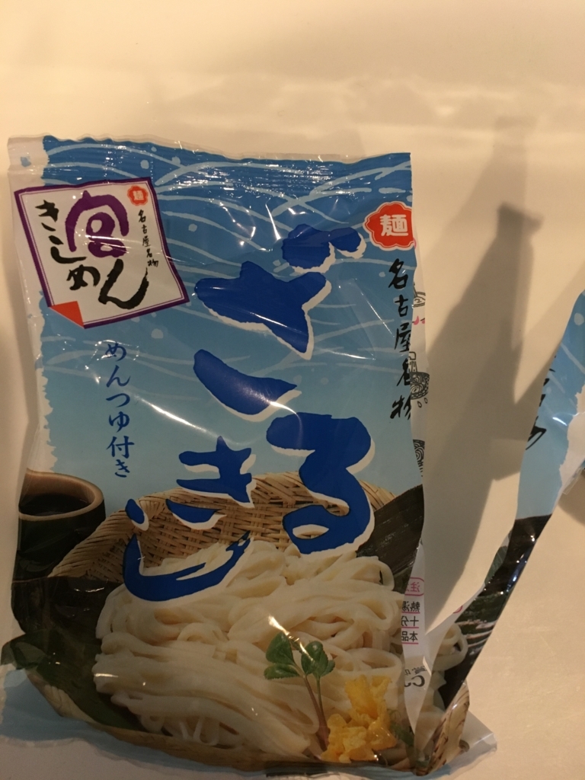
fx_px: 653
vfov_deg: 61.7
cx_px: 292
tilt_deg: -76.9
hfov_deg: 48.2
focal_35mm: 29
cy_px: 390
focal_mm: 4.15
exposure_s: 1/30
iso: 125
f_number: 2.2
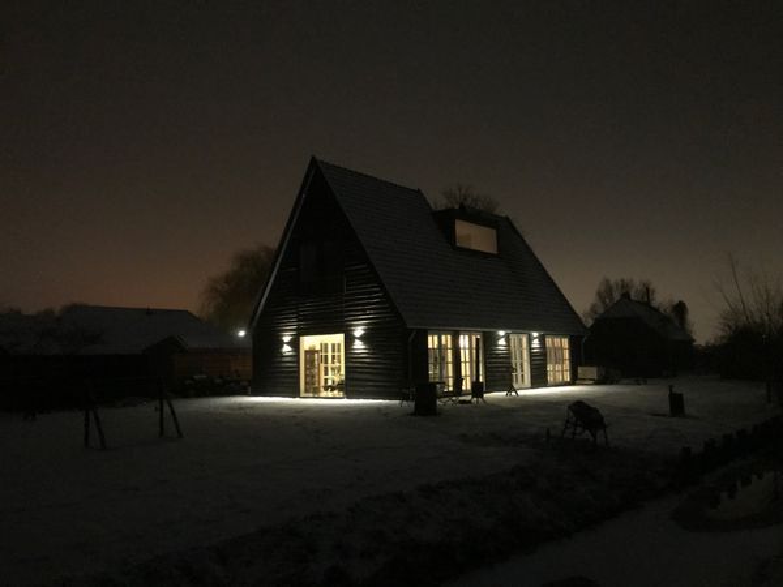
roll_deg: +0.8
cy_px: 294
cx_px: 392
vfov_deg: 49.7
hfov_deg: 63.4
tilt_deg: +6.4
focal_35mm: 28
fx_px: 633
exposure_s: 1/4
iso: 640
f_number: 1.8
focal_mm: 3.99
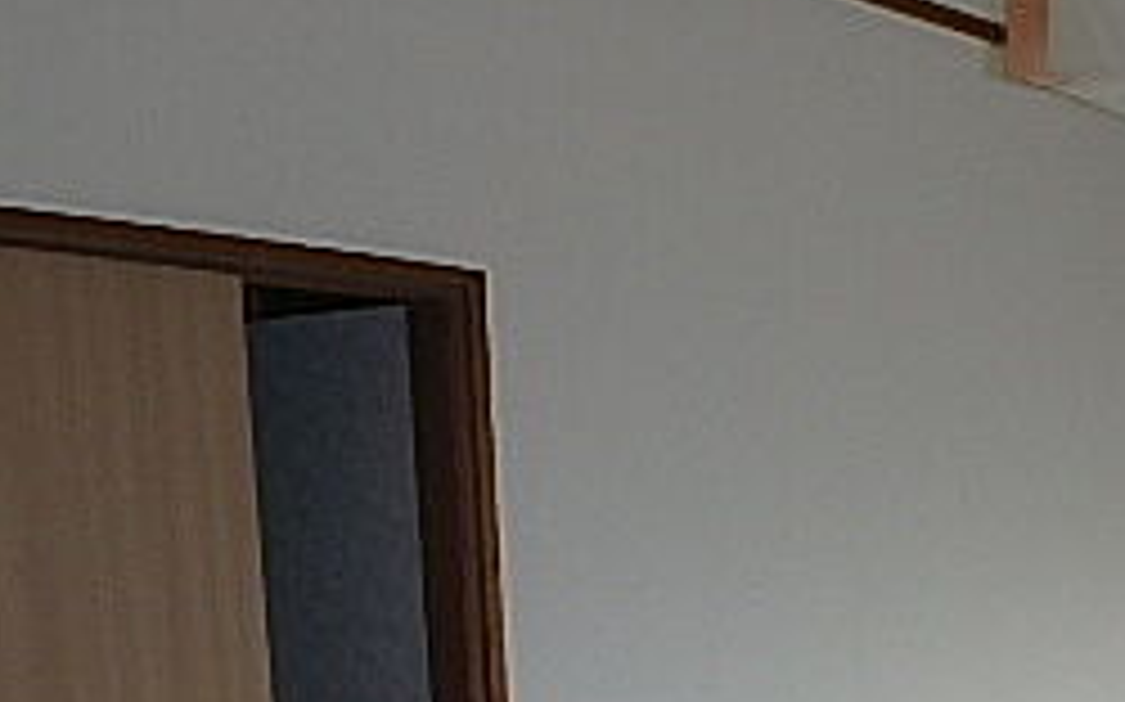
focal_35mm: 57
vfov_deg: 20.1
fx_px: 1747
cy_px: 1008
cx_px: 1206
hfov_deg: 32.0
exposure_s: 1/80
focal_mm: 3.7
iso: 125
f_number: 3.5
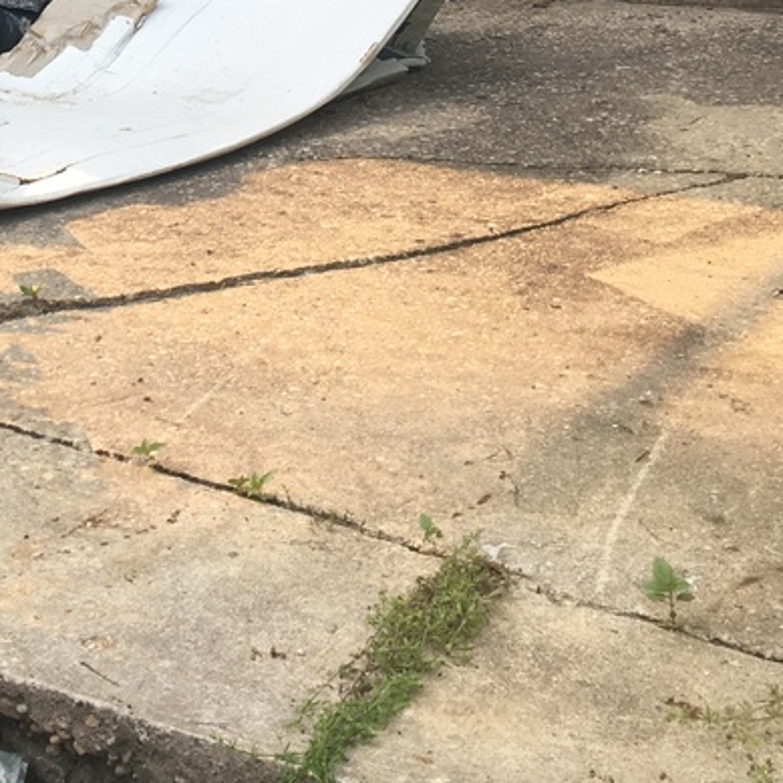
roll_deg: +3.2
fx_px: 2022
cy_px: -50
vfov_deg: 21.0
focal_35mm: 79
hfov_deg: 21.3
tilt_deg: -7.1
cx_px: 42
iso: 25
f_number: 2.2
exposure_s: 1/228
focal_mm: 4.15
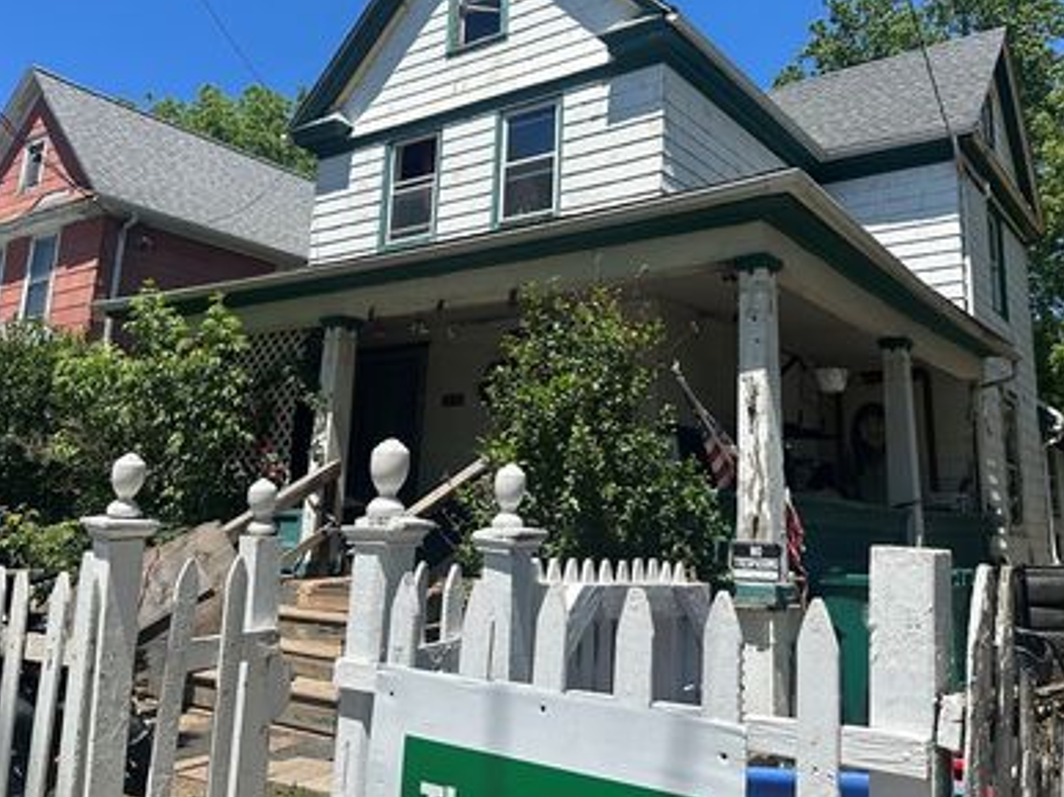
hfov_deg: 58.0
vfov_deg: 45.1
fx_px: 953
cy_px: 309
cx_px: 632
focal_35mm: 31
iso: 80
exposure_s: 1/4016
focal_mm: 6.86
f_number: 1.78
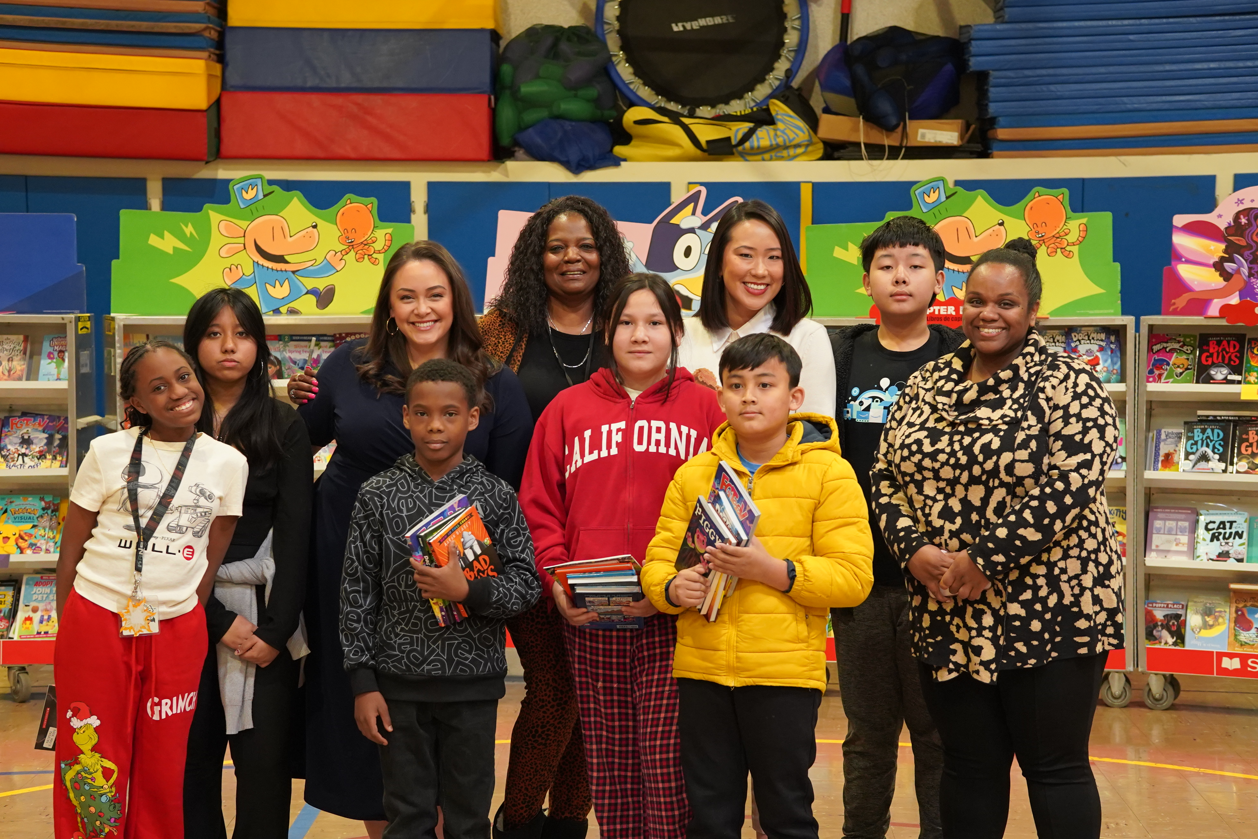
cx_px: 629
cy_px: 420
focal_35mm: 84
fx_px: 2935
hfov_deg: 24.2
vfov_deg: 16.3
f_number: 4
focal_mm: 56
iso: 2500
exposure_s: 1/160
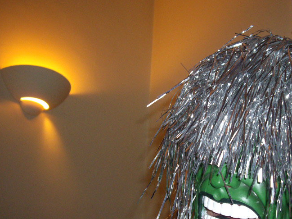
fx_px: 506
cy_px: 129
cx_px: 205
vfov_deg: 24.4
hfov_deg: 31.8
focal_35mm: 60
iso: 400
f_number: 2.8
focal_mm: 7.9
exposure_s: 1/40
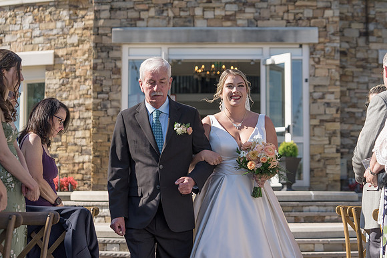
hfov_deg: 23.9
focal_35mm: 85
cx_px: 226
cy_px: 139
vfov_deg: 16.1
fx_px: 913
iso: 100
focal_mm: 72
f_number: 4
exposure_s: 1/800
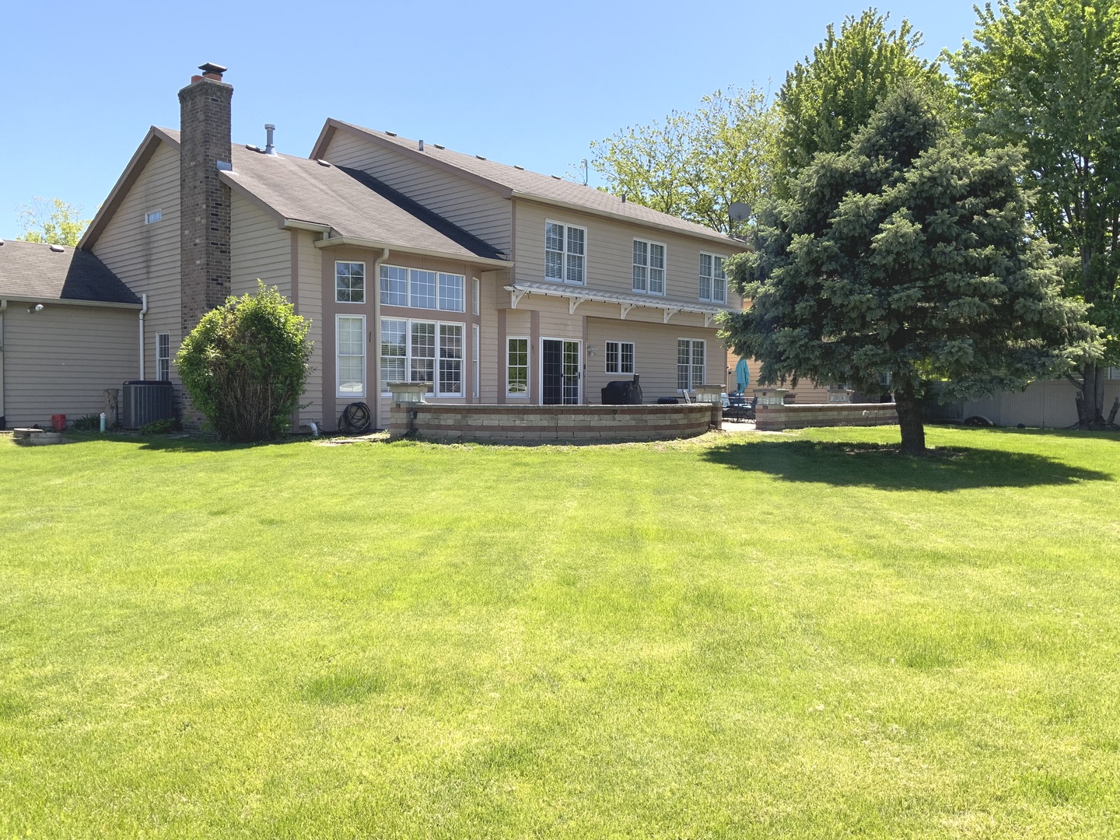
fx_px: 938
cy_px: 420
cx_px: 560
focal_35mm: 29
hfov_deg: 61.7
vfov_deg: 48.2
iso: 16
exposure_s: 1/1055
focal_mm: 3
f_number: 1.8
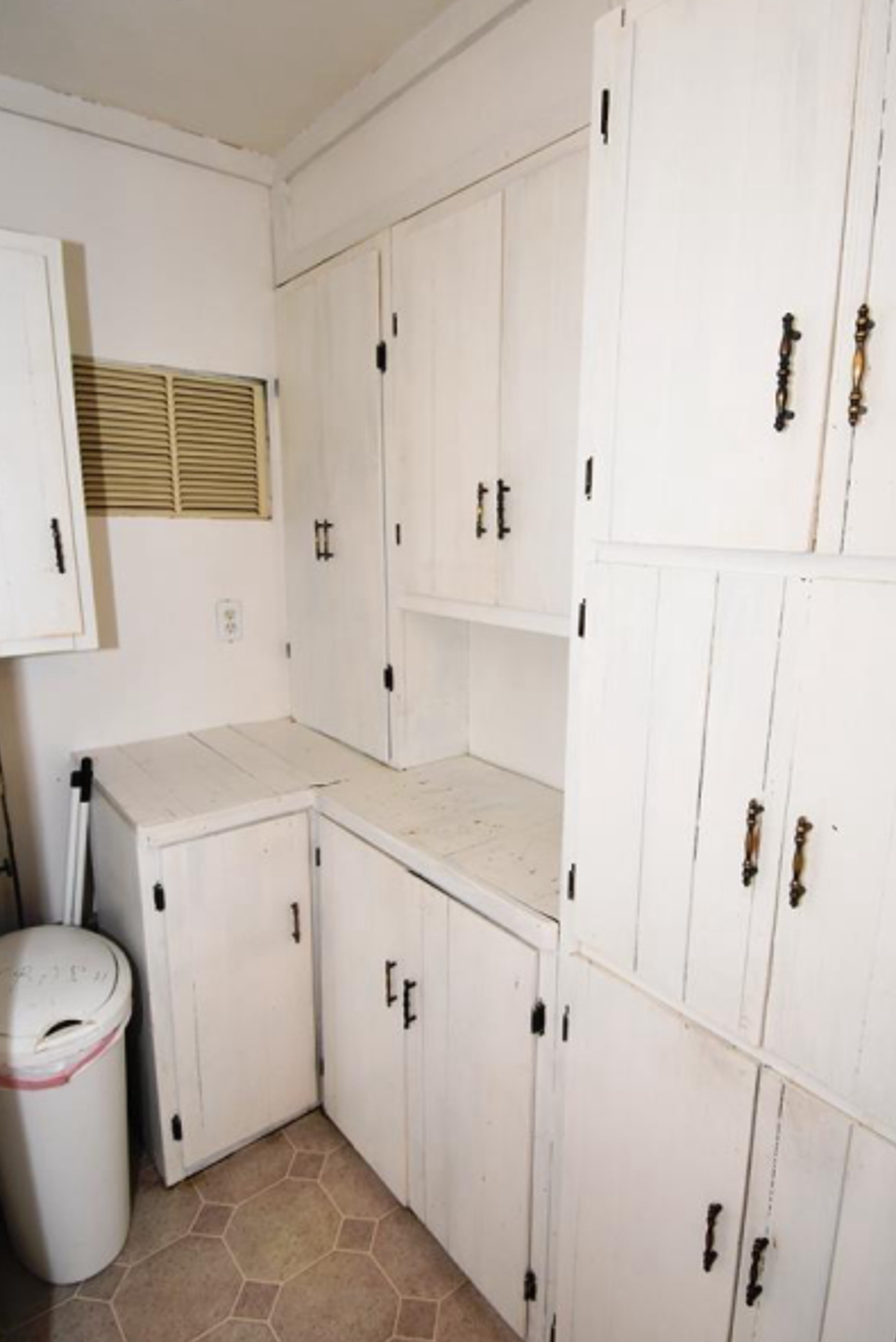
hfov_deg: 64.5
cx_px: 481
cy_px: 691
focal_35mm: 19
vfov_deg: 86.9
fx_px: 709
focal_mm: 10
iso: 800
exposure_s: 1/60
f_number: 4.5
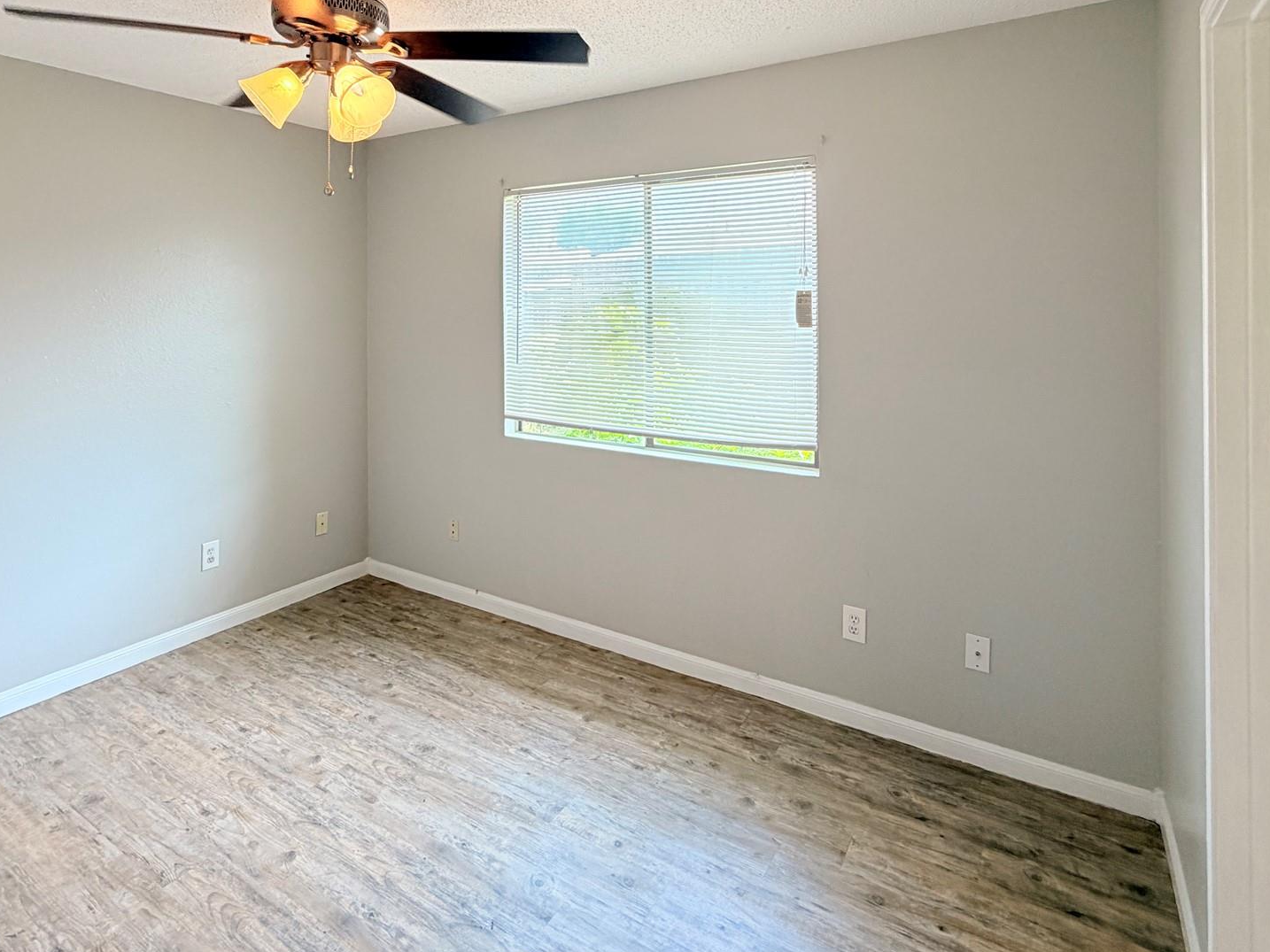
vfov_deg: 63.8
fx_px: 734
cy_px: 295
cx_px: 571
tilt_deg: +0.9
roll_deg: +0.9
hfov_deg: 81.5
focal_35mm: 20
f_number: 2.2
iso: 100
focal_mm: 2.22
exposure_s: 1/120
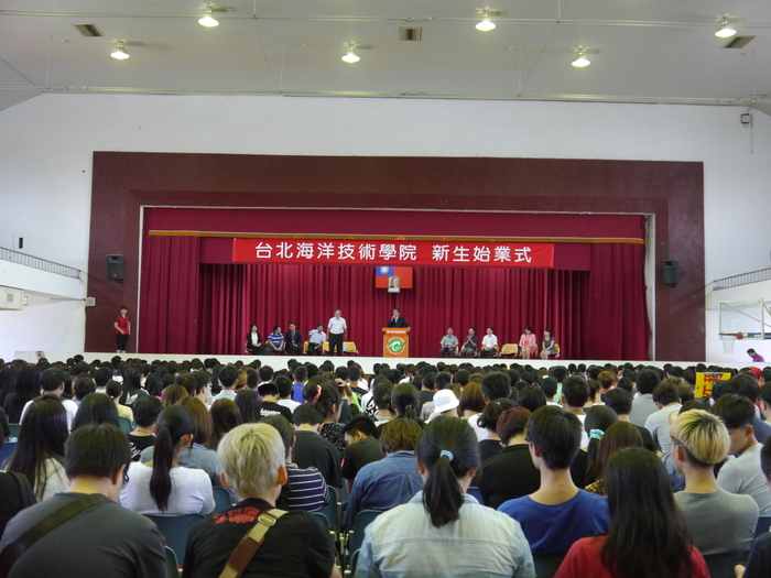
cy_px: 289
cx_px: 386
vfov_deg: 31.5
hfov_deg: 41.2
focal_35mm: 46
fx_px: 1025
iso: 1600
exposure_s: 1/50
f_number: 4.4
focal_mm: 23
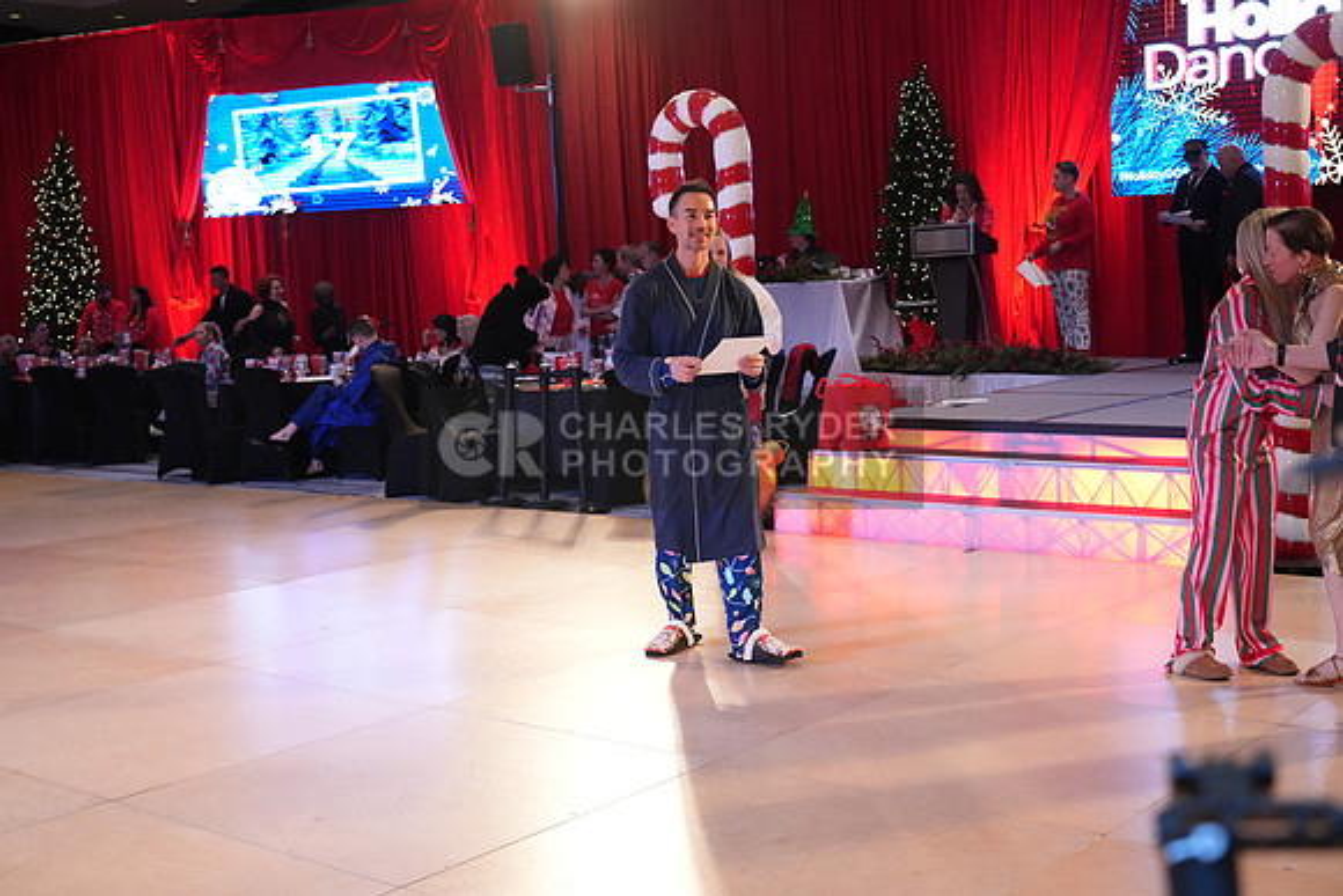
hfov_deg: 46.4
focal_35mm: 42
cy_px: 448
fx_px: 1567
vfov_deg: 31.9
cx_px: 672
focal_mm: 42
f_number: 4
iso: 5000
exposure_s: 1/400
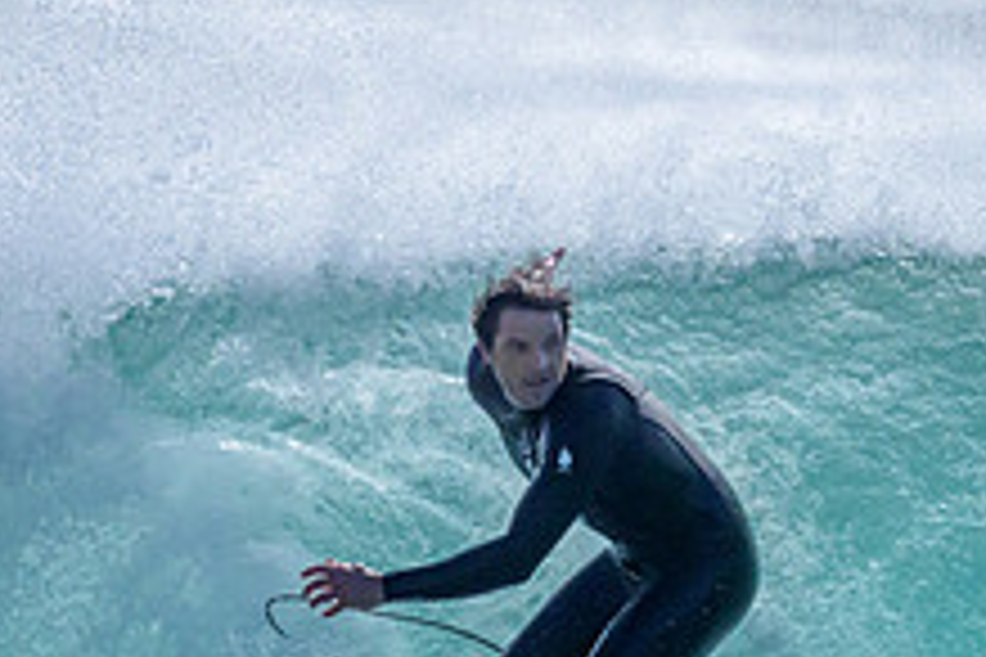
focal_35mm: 2544
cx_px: 664
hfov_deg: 0.8
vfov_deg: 0.5
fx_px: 69672
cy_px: 793
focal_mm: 800
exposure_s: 1/2000
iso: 1800
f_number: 6.3
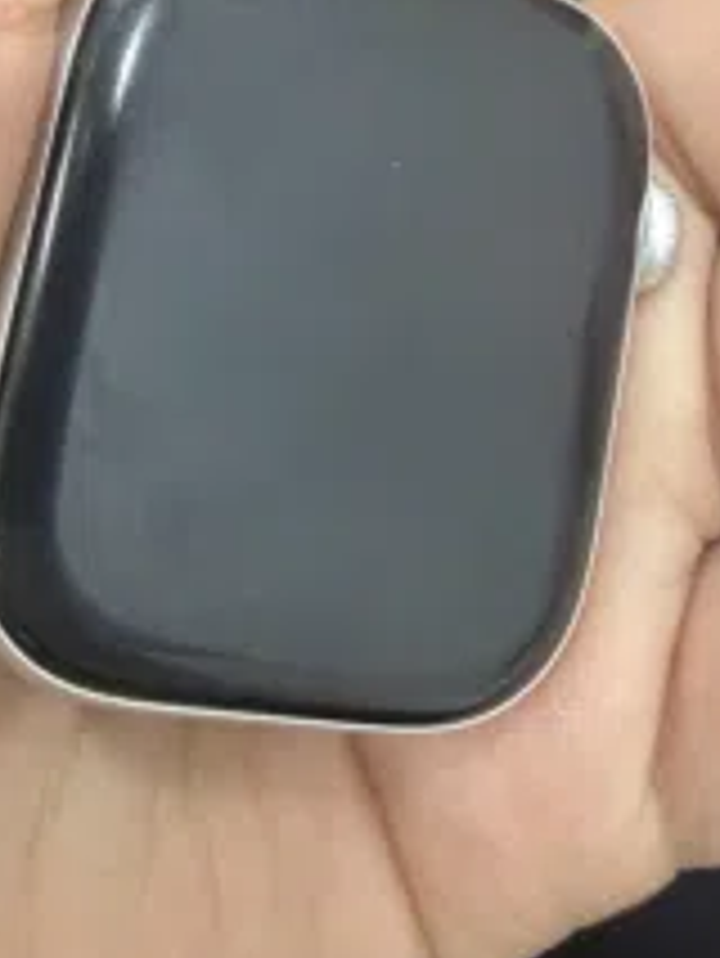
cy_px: 121
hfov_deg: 31.9
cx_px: 234
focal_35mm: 45
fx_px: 1247
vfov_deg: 39.4
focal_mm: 2.22
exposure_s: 1/50
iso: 320
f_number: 2.2
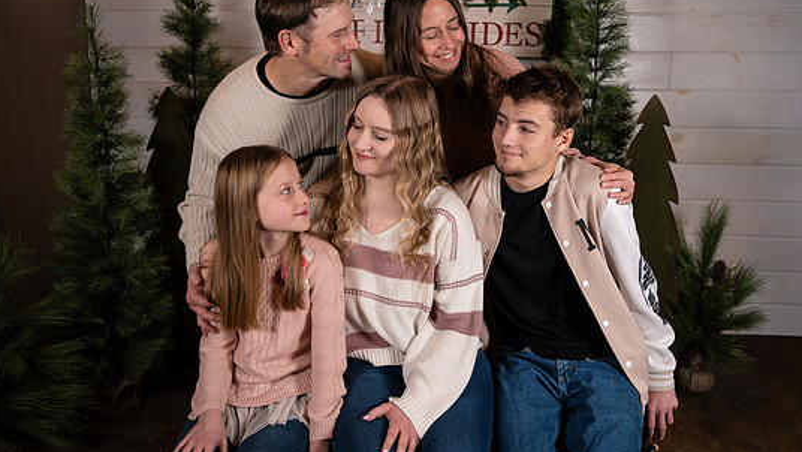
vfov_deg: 34.7
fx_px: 723
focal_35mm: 34
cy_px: 209
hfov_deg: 58.0
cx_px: 402
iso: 400
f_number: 5.6
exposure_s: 1/250
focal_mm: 30
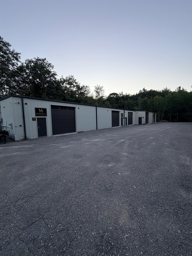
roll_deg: +1.5
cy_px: 128
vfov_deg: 102.1
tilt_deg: -3.6
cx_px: 96
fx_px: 104
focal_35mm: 14
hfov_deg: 85.7
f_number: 2.2
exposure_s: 1/121
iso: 50
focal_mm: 2.22
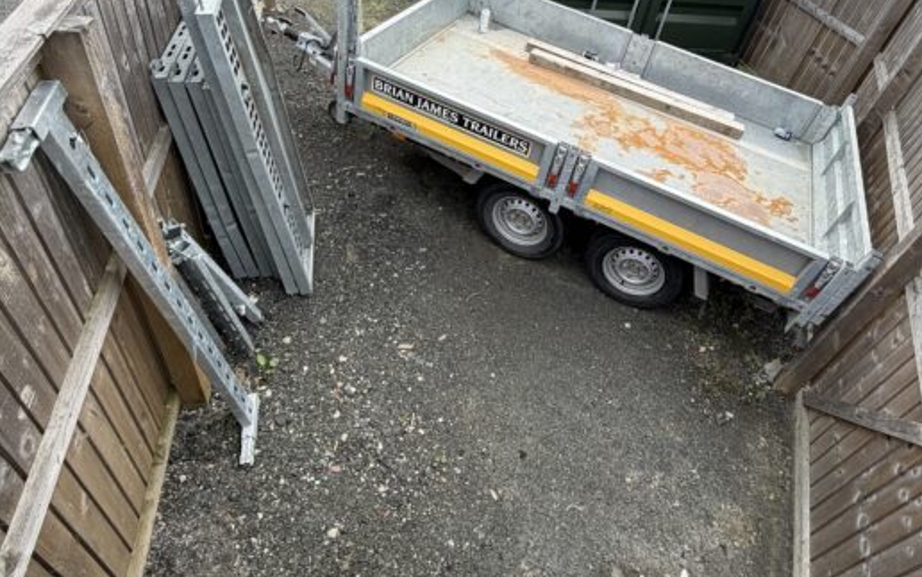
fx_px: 578
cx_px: 506
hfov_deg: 76.9
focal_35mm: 23
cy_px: 204
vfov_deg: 52.3
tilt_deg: -41.3
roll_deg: -14.3
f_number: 2.2
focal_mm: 2.22
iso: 50
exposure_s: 1/346
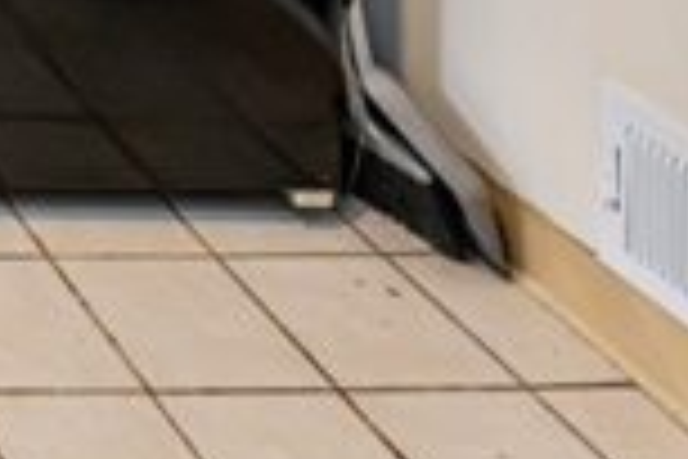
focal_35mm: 73
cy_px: -698
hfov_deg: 17.7
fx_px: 1395
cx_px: -742
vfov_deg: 13.1
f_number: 9
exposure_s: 1/40
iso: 4000
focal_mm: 14
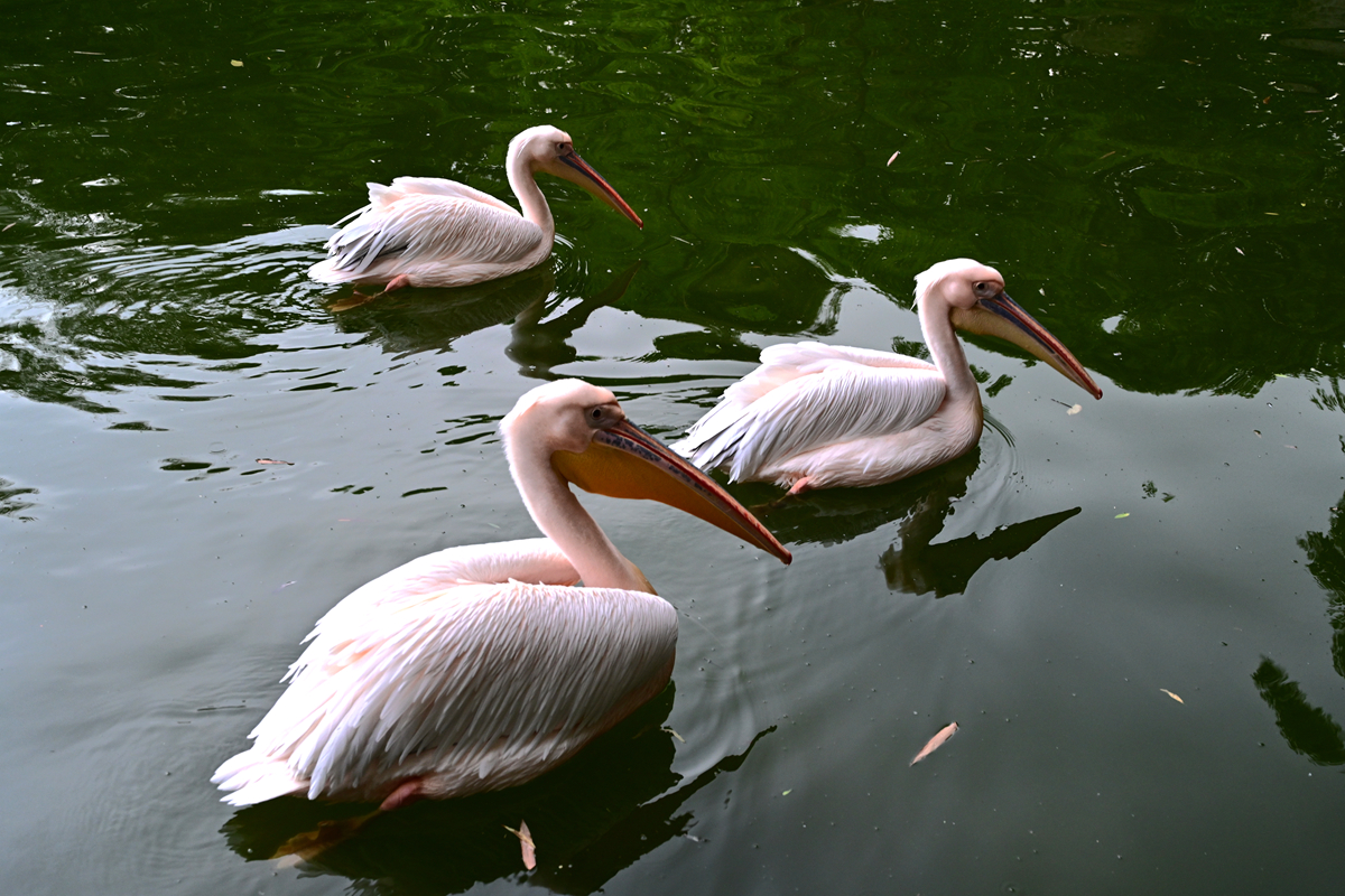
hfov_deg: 46.4
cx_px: 672
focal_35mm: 42
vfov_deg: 31.9
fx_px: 1569
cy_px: 448
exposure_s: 1/125
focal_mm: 42
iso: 800
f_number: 7.1
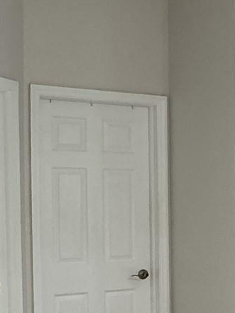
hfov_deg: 11.6
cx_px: 567
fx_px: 951
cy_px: 263
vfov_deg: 18.5
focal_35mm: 105
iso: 80
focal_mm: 3
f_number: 1.8
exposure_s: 1/60
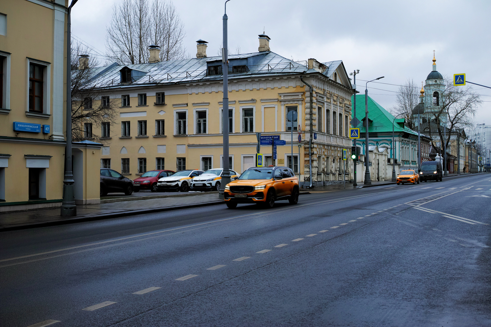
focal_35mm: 45
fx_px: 614
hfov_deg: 43.6
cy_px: 164
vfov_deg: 29.9
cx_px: 246
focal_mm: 30
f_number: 4
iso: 100
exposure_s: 1/125
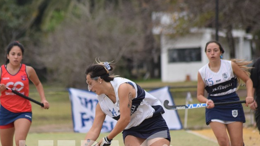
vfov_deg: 2.2
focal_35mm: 544
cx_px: 86
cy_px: 121
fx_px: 3750
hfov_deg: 4.0
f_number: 6.3
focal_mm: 240
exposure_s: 1/1600
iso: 1250
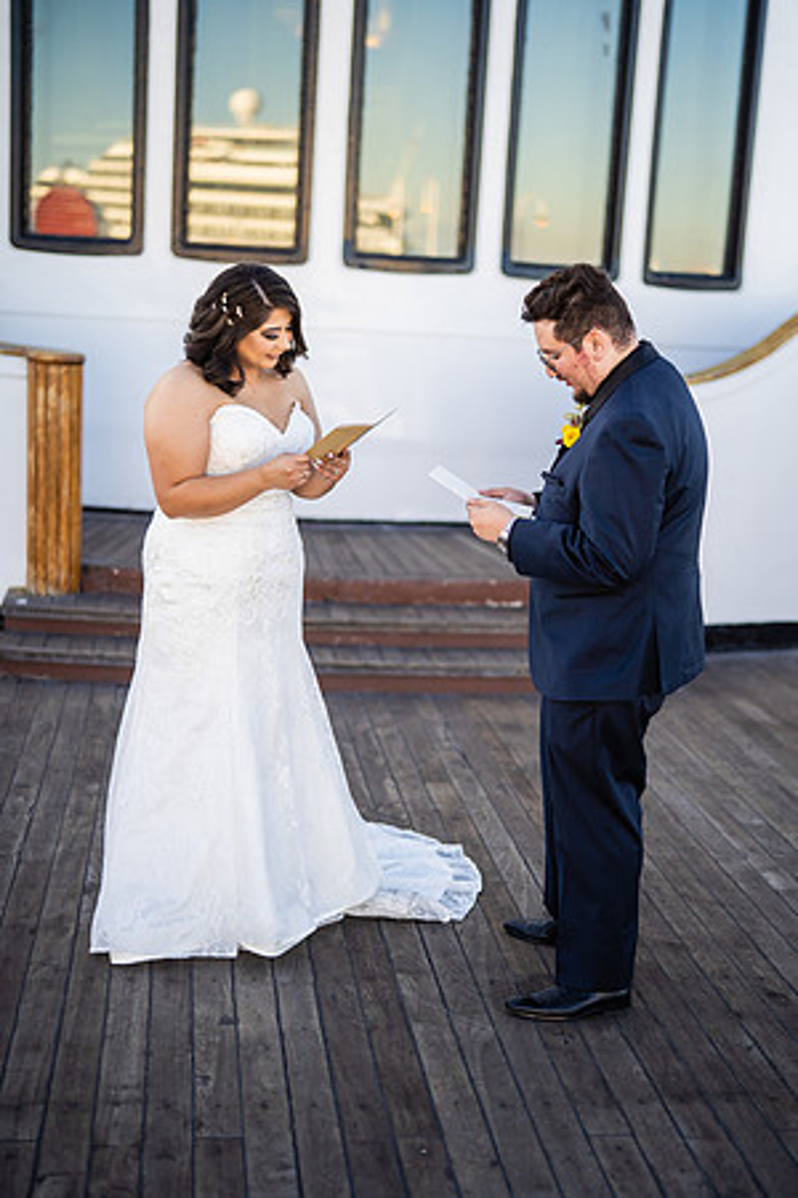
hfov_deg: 27.0
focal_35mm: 50
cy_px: 599
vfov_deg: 39.6
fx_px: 1662
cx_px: 399
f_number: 1.4
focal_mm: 50
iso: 200
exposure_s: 1/2500
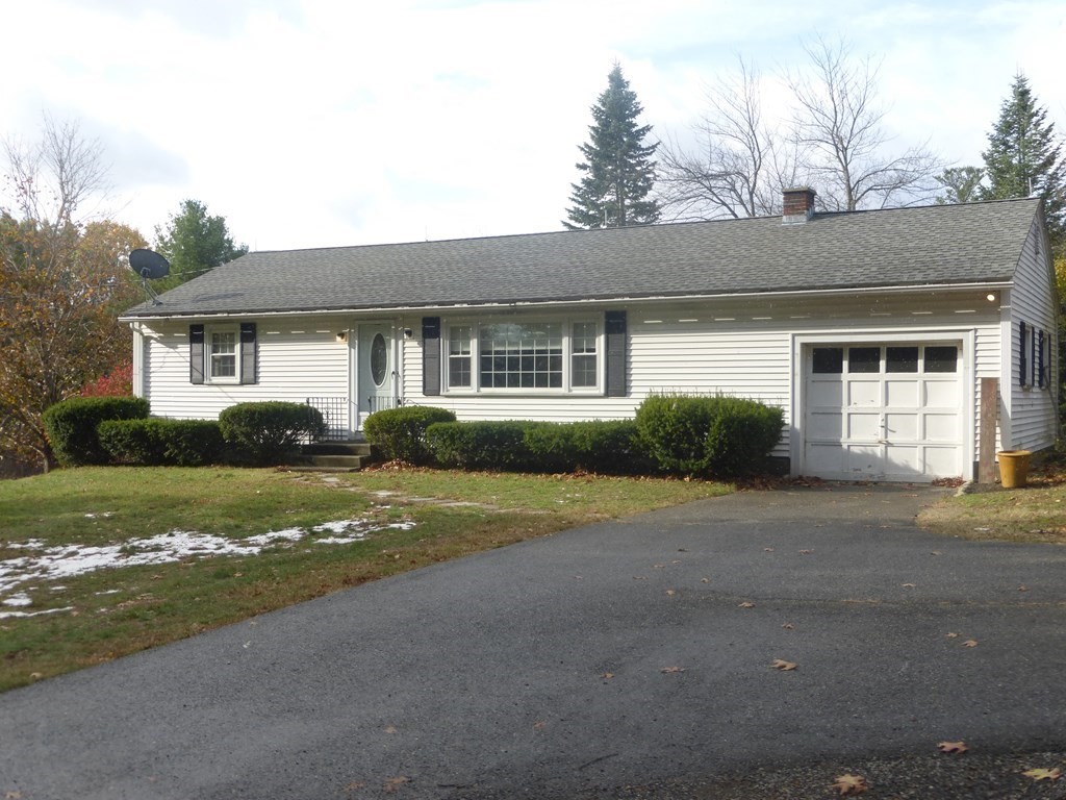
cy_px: 400
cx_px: 533
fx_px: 1201
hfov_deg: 47.9
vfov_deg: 36.8
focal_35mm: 39
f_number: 3.9
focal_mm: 6.9
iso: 100
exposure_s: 1/250
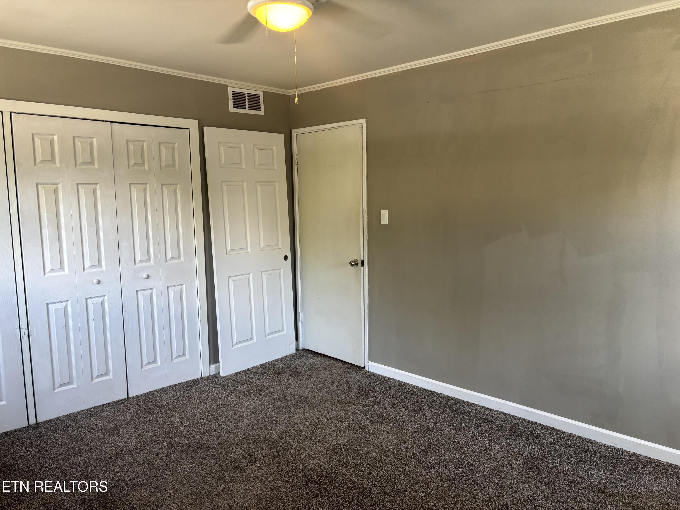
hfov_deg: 67.3
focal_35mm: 26
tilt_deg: -7.7
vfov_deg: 53.1
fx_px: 511
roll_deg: +0.3
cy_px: 255
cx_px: 340
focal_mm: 5.96
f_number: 1.6
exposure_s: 1/121
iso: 125
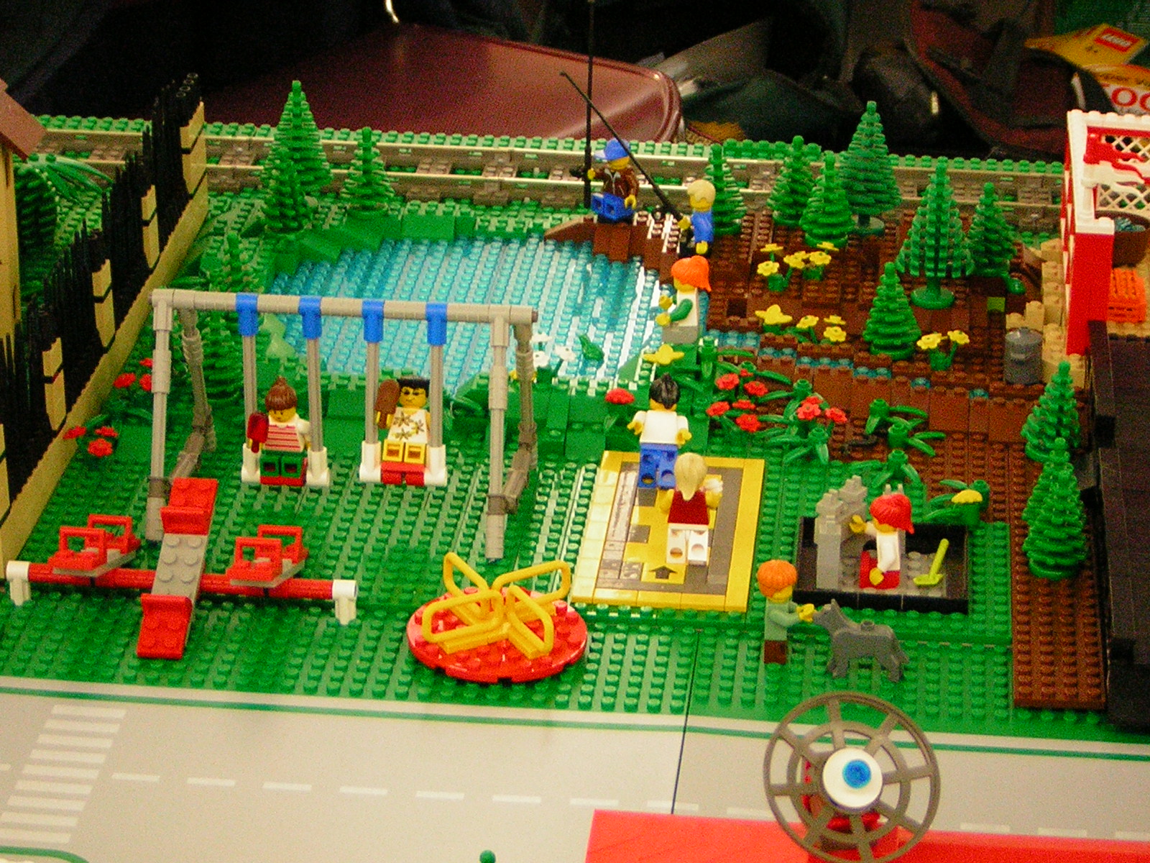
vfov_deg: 13.7
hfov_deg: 18.2
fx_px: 3588
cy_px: 432
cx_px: 575
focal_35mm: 108
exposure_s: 1/4.5
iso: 200
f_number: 4.7
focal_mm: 14.1
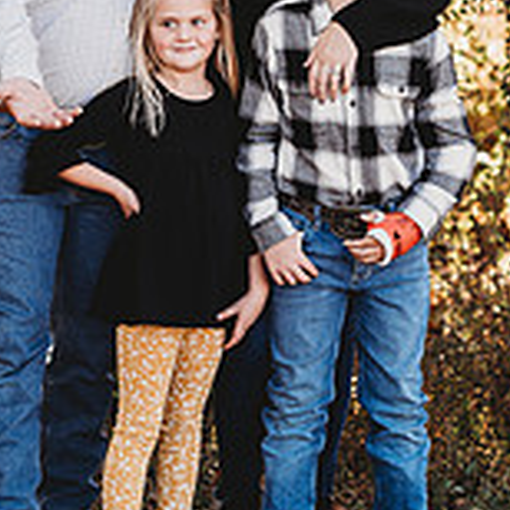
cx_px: 99
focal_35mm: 211
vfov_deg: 8.2
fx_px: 3517
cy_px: -83
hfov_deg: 8.3
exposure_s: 1/250
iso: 160
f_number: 2.8
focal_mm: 85
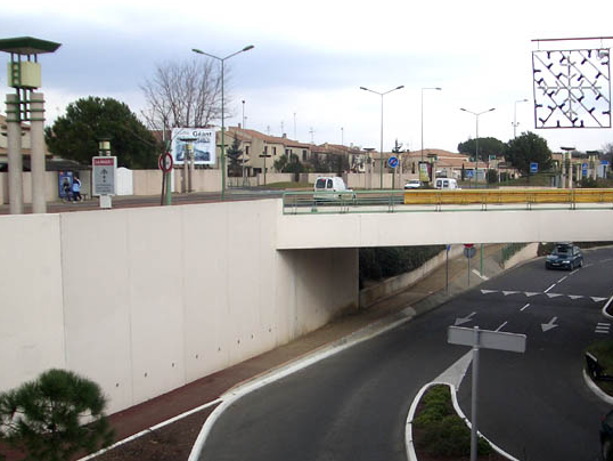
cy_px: 318
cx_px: 389
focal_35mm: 52
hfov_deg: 36.6
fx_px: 921
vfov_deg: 27.8
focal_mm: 5.8
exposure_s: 1/400
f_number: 2.6
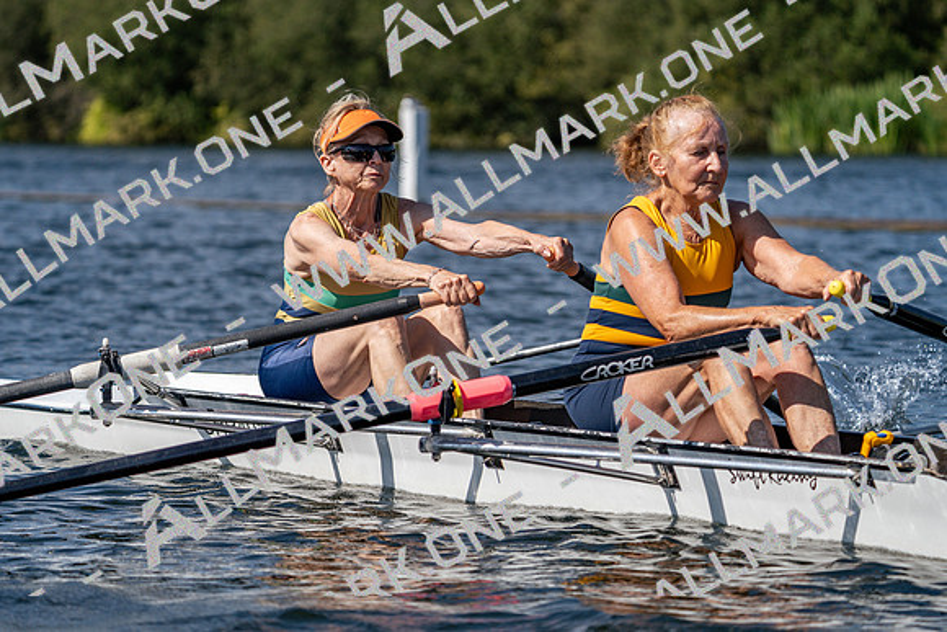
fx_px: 5262
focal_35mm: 200
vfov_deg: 6.9
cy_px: 316
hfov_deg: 10.3
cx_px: 474
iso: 160
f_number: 5.6
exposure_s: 1/2000
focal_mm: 200
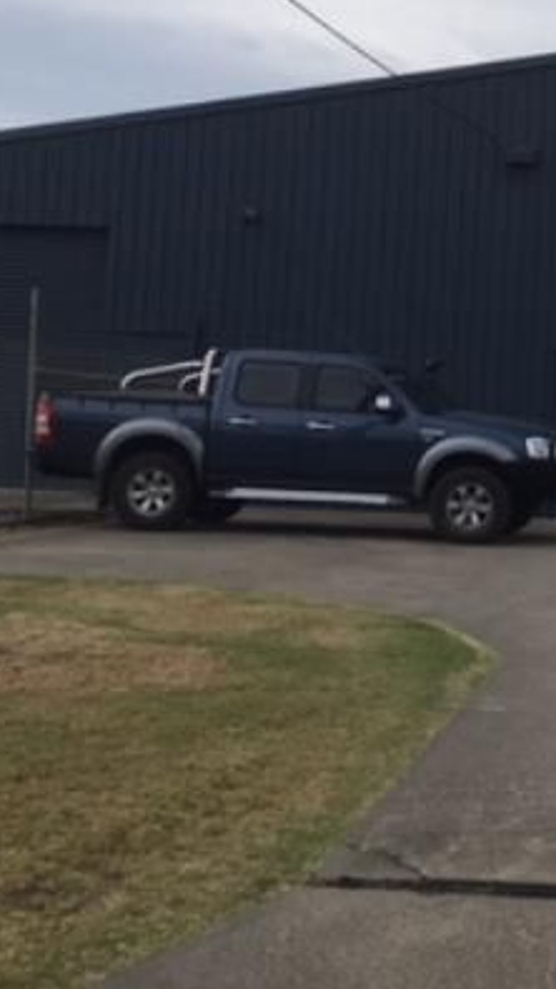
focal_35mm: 64
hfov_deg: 17.3
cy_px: 300
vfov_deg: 32.5
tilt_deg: +4.3
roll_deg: +0.1
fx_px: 1678
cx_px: 786
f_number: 2.2
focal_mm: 4.15
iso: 25
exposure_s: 1/1304
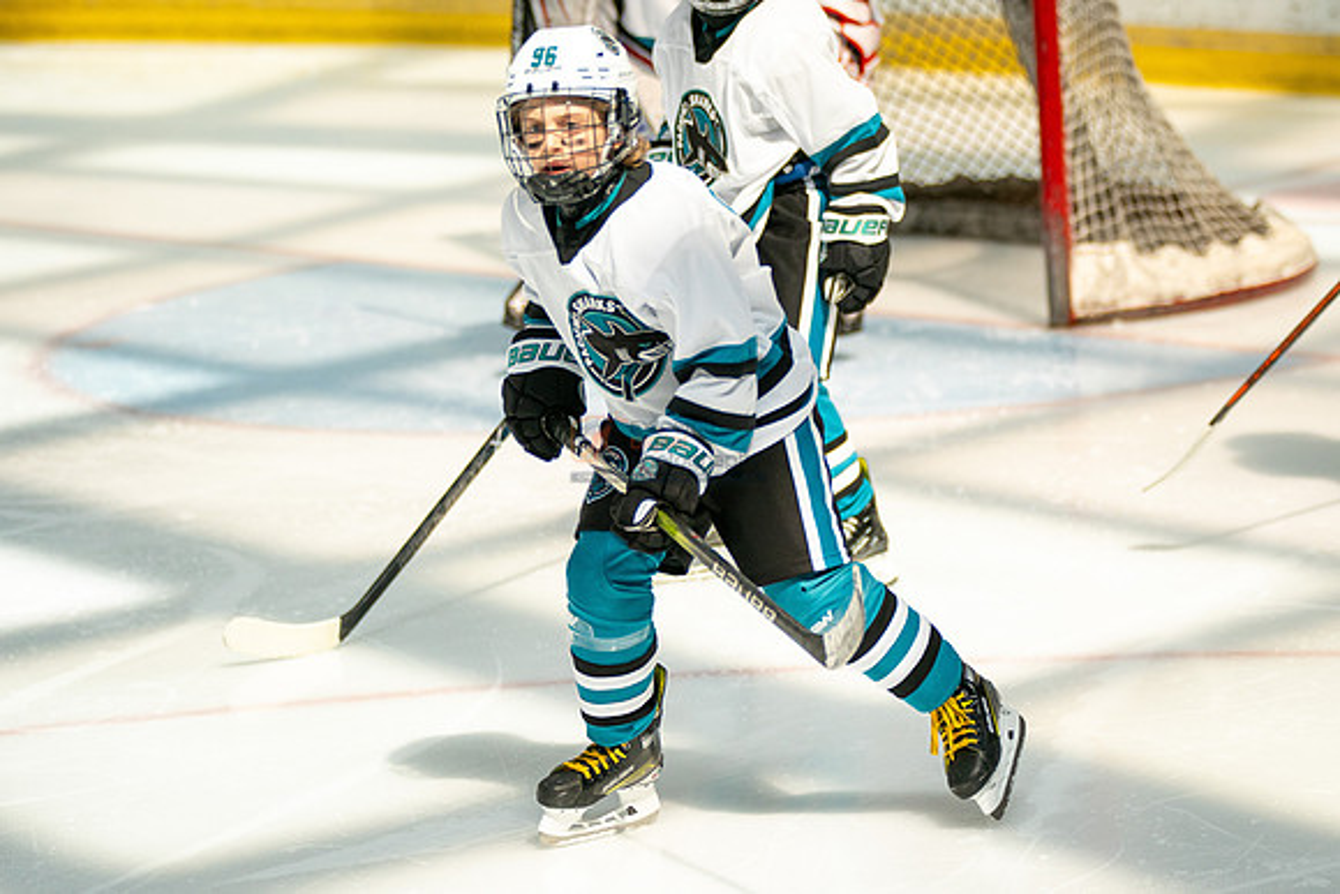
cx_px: 810
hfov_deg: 10.8
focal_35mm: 190
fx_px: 7066
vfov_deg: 7.2
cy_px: 354
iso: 1600
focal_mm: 157
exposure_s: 1/6400
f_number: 3.2
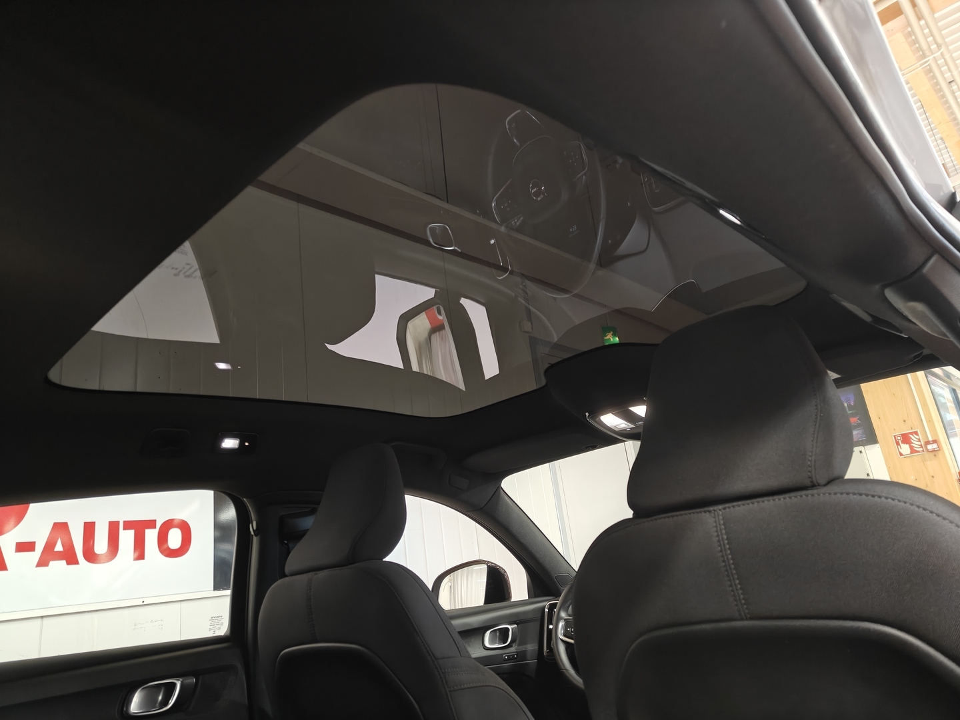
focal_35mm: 24
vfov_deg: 56.8
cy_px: 360
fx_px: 666
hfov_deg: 71.6
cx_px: 480
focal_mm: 5.59
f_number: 1.8
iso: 160
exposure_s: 1/50
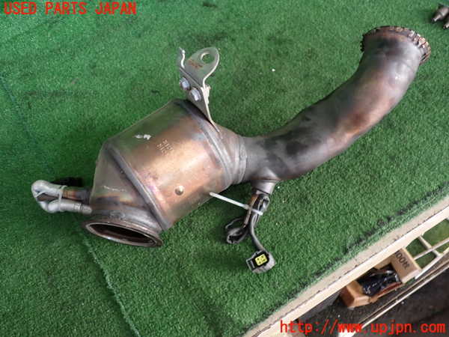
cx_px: 224
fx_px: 389
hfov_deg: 60.0
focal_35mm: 30
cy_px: 168
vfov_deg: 46.8
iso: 200
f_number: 2.3
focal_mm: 5.4
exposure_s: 1/60
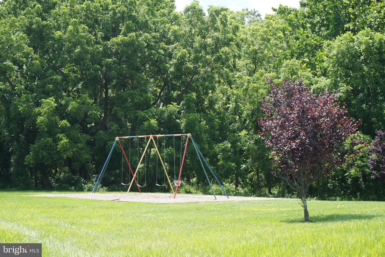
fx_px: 802
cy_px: 128
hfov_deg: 27.0
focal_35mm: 75
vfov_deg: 18.2
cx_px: 192
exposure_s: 1/80
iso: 100
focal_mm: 50
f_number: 9
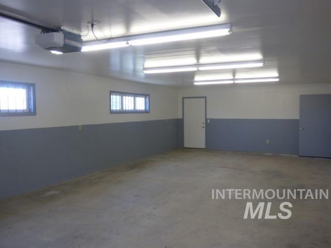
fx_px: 296
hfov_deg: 58.4
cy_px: 124
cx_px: 166
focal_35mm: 31
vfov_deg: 45.4
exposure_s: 1/40
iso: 100
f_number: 3.3
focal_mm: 5.53
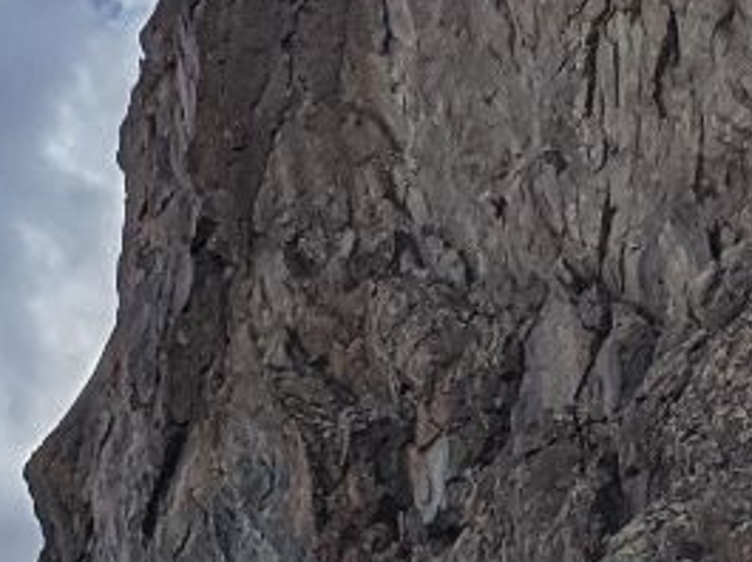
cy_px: 1465
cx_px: 349
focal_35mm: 209
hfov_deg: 9.5
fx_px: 4534
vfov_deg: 6.6
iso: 50
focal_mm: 4.38
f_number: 1.73
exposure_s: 1/4695
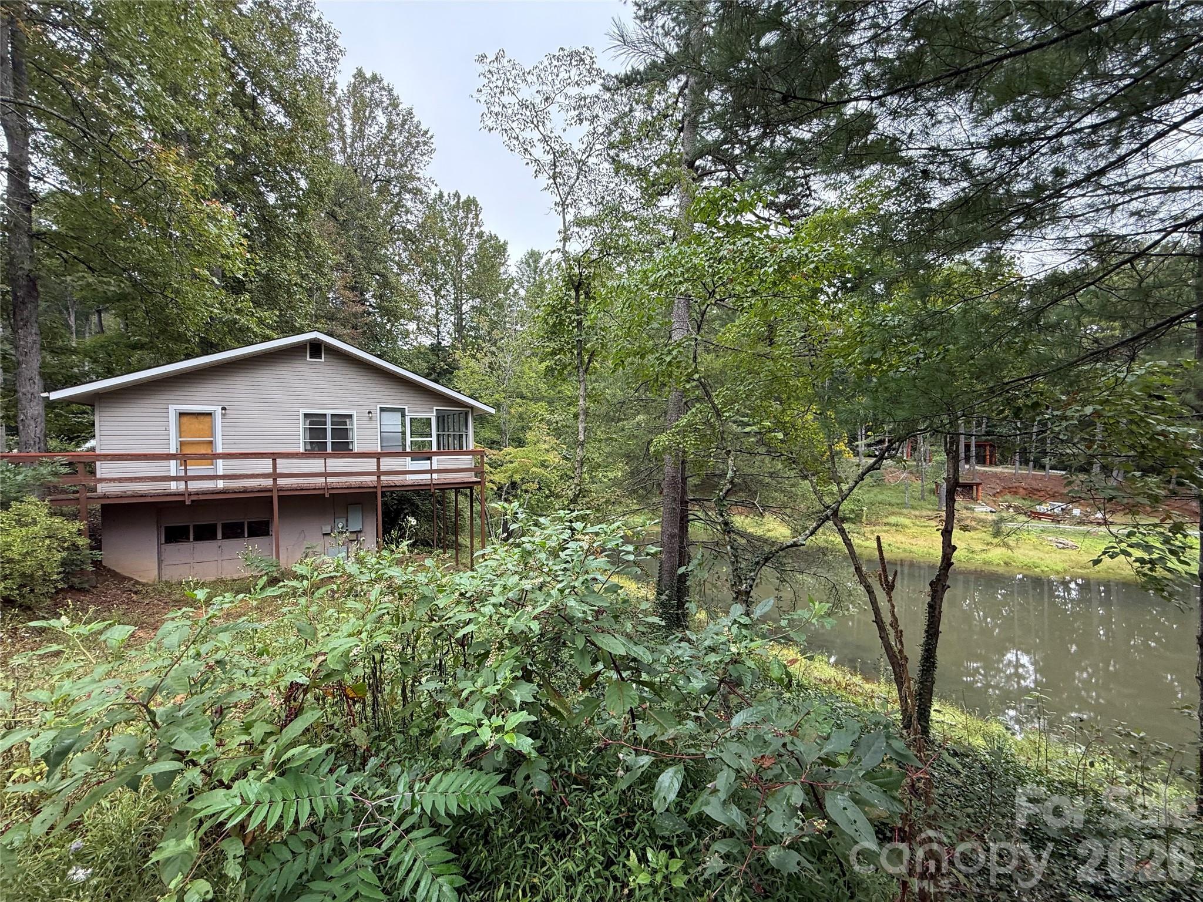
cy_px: 451
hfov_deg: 102.1
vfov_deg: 85.7
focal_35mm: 14
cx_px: 602
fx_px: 487
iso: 64
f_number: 2.2
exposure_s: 1/113
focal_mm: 2.22
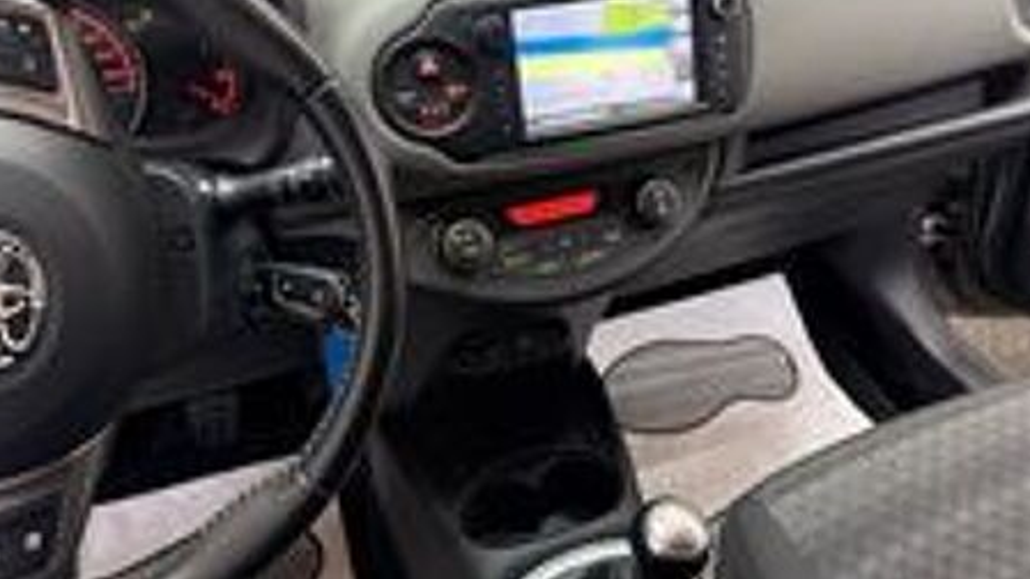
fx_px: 765
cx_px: 526
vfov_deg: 40.8
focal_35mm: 28
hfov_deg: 67.9
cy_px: 175
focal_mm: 6.76
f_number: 1.78
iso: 500
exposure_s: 1/59
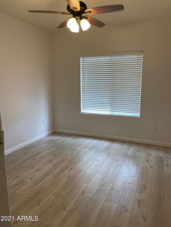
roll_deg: +1.7
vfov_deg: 67.3
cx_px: 86
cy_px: 114
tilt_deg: -9.1
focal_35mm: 26
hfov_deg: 53.1
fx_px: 171
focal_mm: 4.2
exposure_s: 1/120
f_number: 1.6
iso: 80
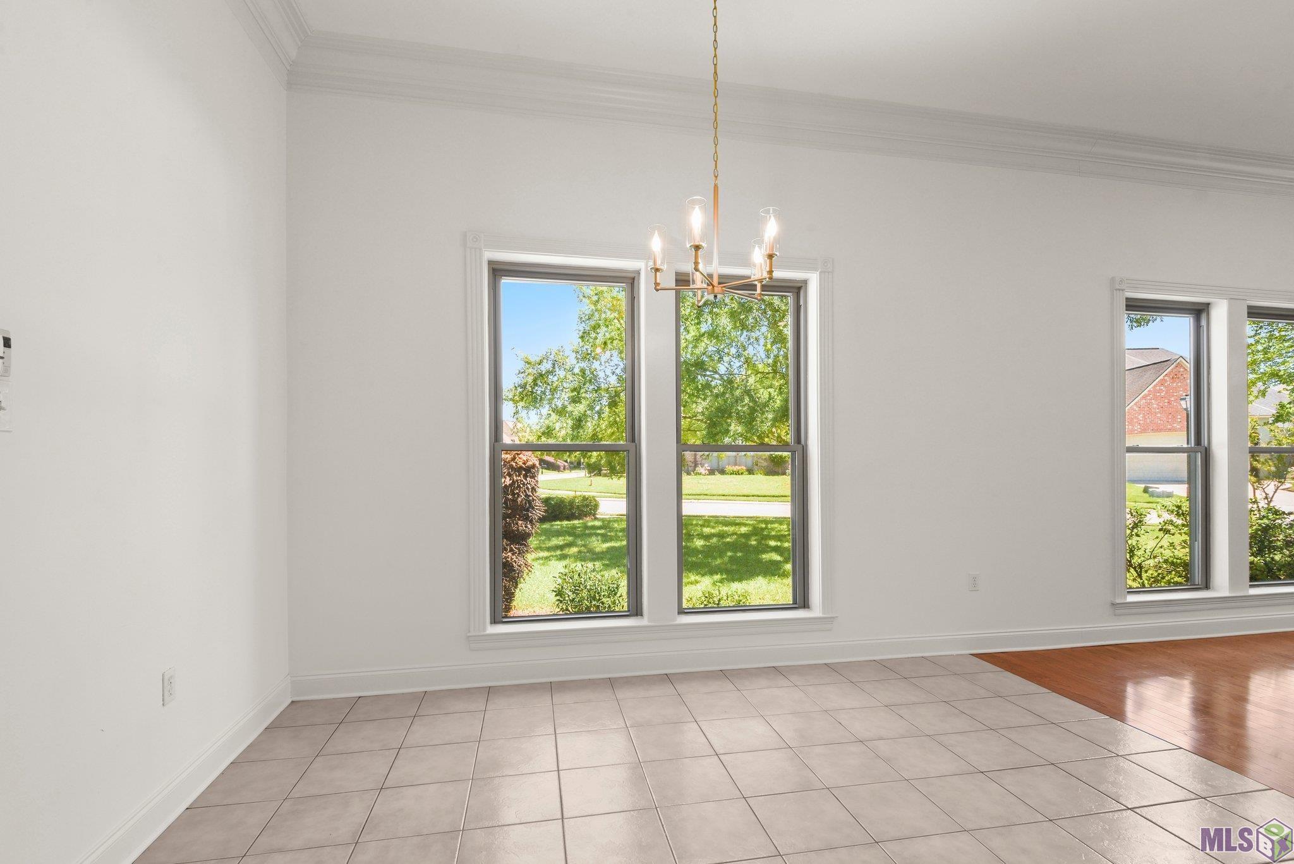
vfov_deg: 73.8
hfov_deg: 96.7
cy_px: 432
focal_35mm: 16
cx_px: 647
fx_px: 575
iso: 320
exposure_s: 1/10
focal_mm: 16
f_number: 10
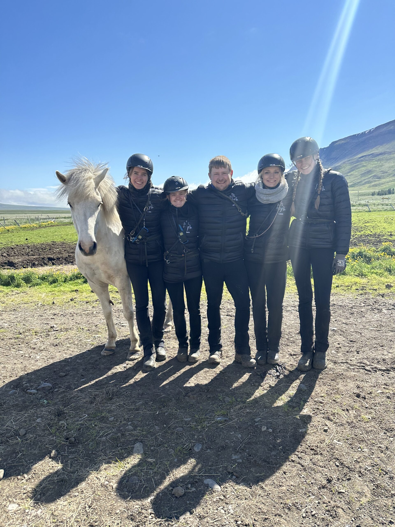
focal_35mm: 24
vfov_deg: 71.6
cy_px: 264
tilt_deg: -8.6
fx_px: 365
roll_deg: +0.0
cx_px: 198
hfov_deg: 56.8
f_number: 1.78
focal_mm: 6.86
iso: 80
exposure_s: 1/4762
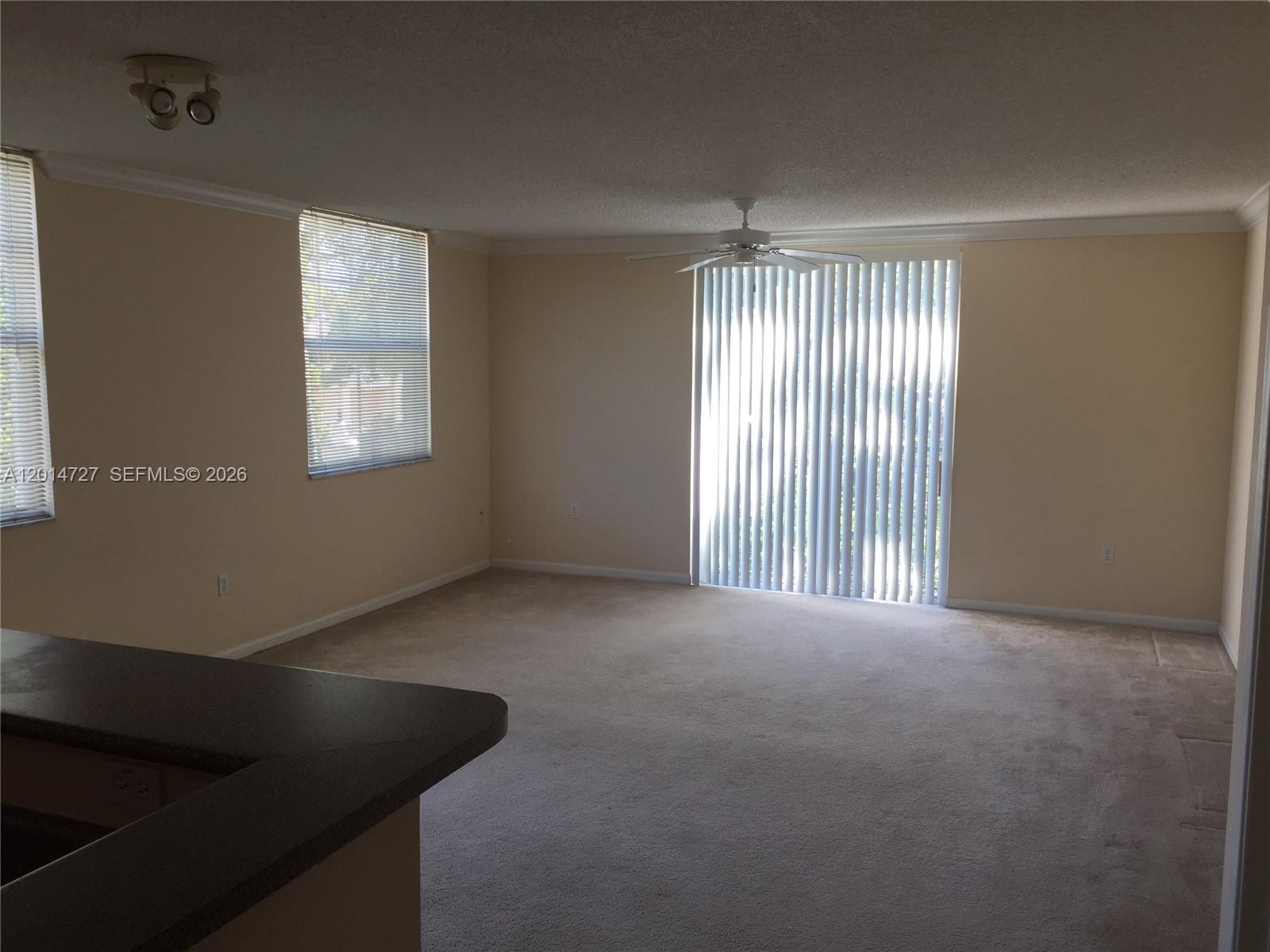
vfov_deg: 48.2
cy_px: 476
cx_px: 635
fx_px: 1064
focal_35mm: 29
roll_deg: -1.0
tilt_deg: -7.8
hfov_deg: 61.7
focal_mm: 4.15
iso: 32
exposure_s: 1/60
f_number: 2.2
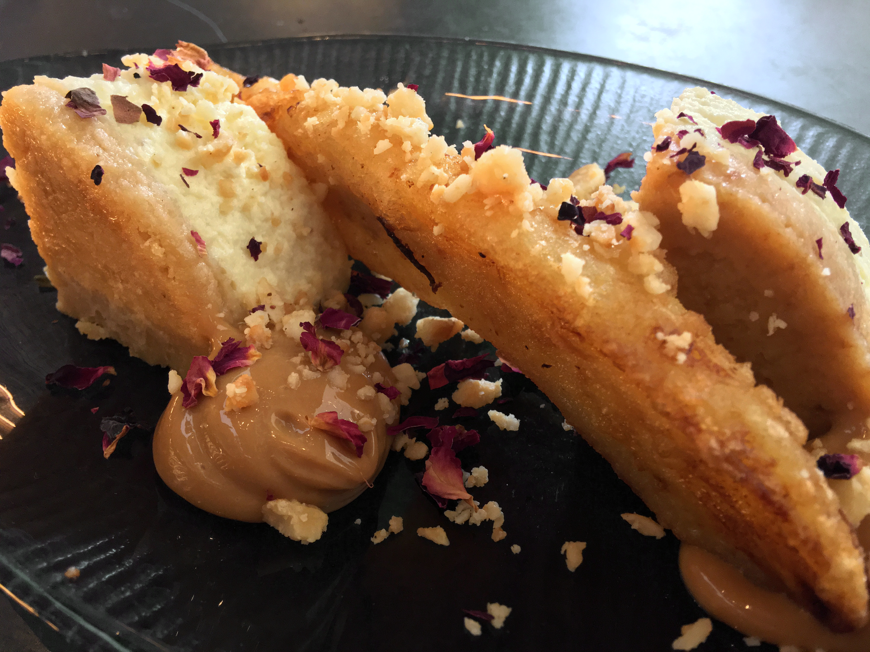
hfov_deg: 61.7
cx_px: 435
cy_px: 326
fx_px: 729
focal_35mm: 29
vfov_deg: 48.2
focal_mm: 4.2
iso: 200
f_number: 2.2
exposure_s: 1/33
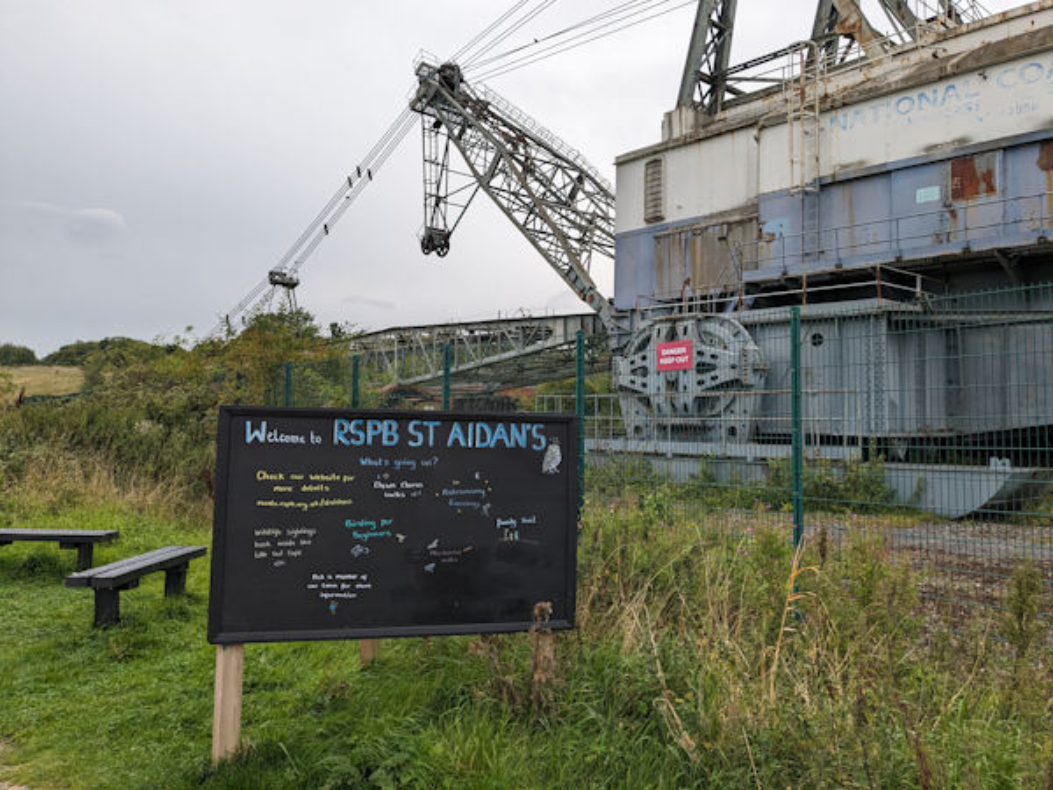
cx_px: 526
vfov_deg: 51.4
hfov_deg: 65.3
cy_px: 395
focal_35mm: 27
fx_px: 821
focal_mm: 4.38
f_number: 1.73
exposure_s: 1/1170
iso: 57
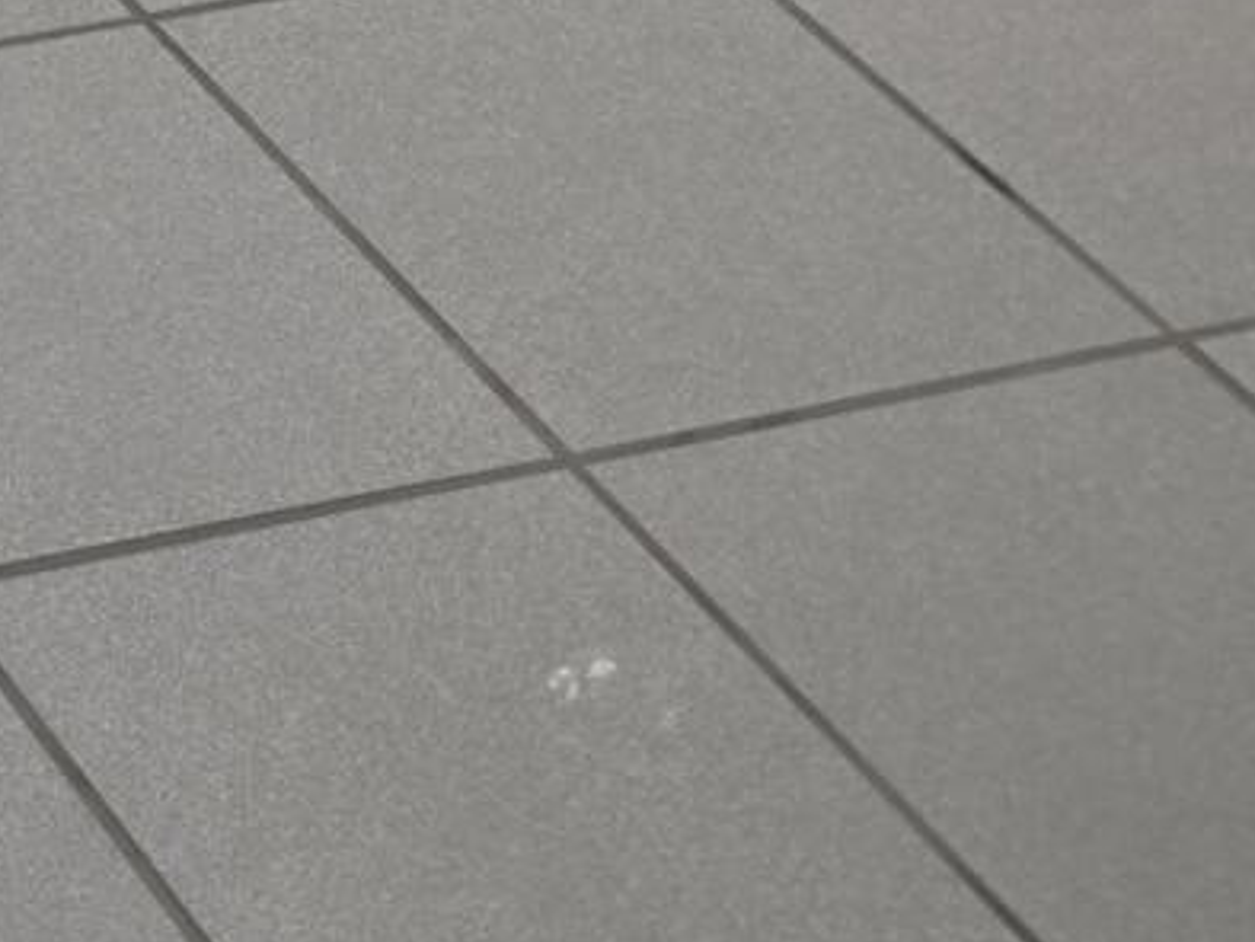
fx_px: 4243
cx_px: -1836
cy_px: -661
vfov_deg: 11.8
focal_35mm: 117
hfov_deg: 12.7
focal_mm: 6.25
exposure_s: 1/120
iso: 125
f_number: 1.7
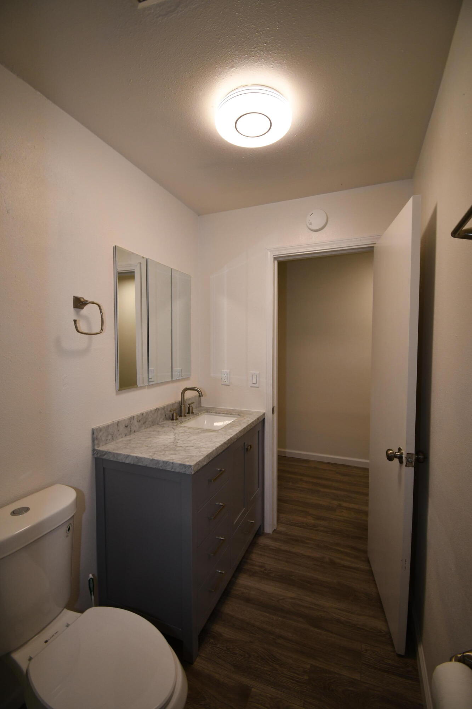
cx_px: 236
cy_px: 354
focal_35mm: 15
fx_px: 295
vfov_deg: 100.4
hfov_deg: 77.3
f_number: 4.5
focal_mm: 10
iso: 200
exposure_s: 1/80
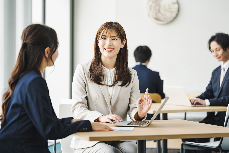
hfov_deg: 19.5
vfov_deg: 13.0
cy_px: 76
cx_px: 114
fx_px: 668
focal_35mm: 105
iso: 250
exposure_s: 1/200
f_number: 2.8
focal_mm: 105
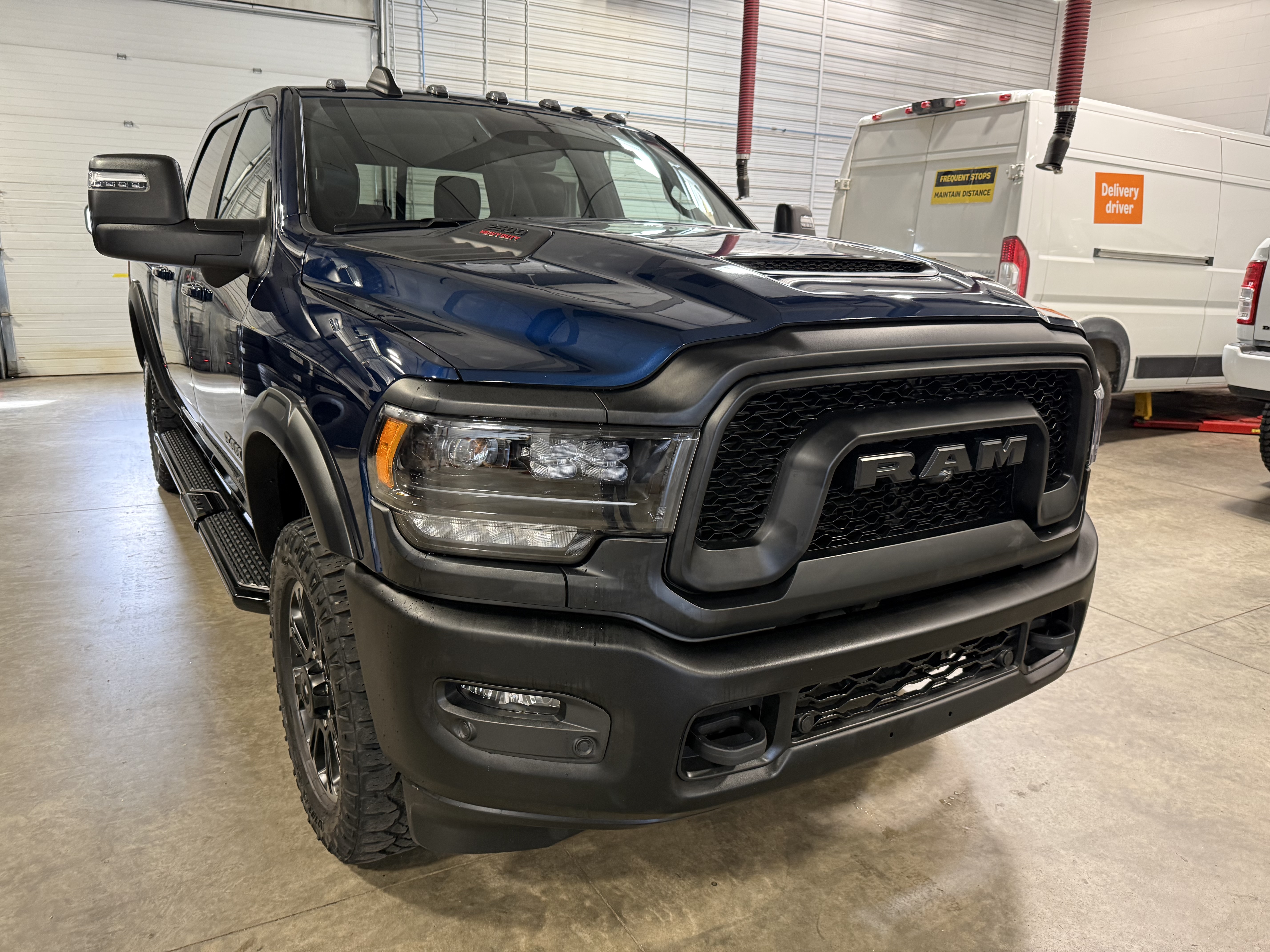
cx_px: 635
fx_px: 881
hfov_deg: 71.6
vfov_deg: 56.8
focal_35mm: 24
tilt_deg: -12.6
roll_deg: -1.0
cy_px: 476
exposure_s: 1/60
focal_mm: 6.76
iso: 250
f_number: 1.78
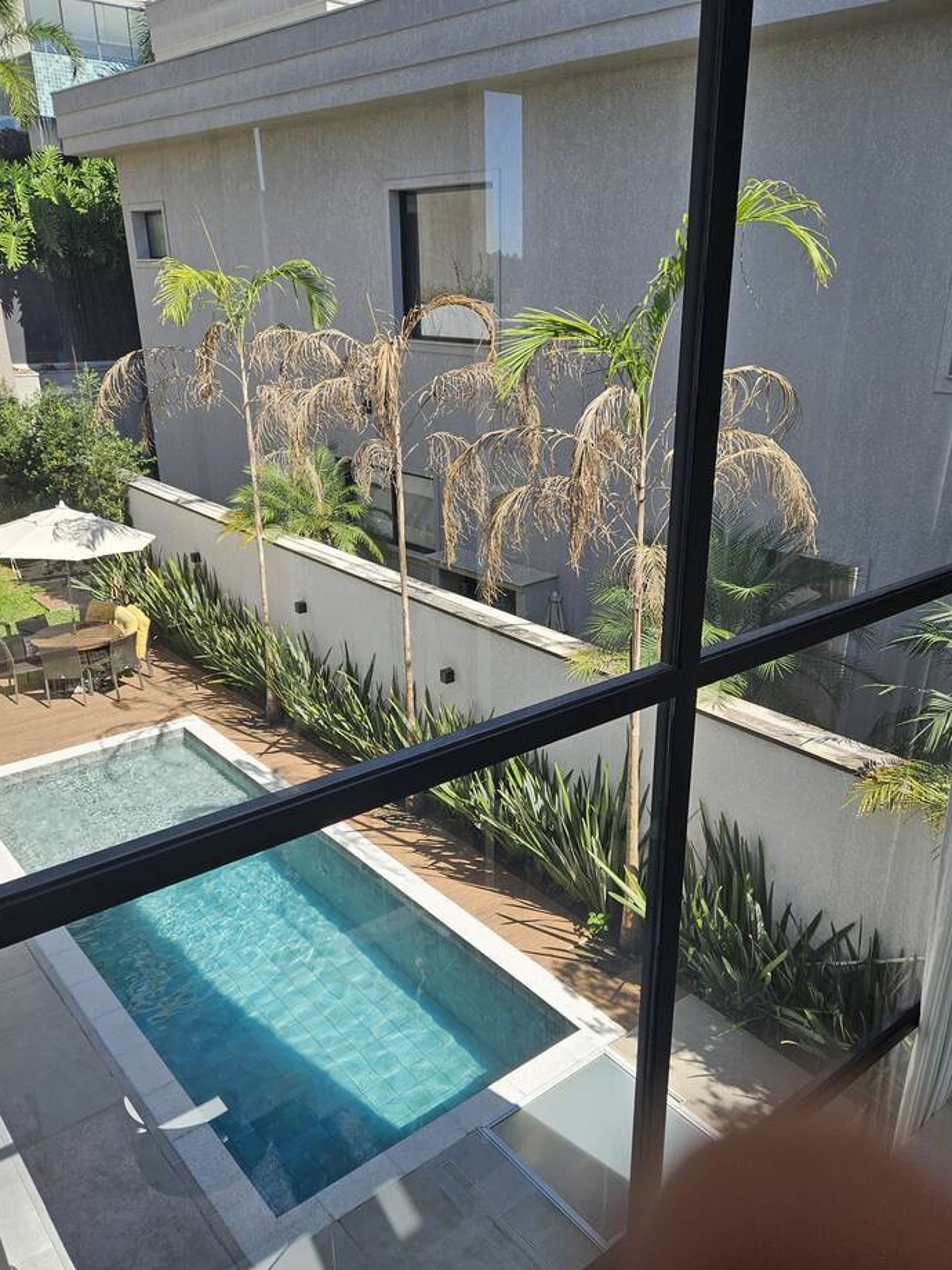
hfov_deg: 51.3
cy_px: 679
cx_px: 517
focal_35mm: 27
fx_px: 990
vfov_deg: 65.2
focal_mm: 5.4
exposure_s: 1/845
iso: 25
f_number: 1.8
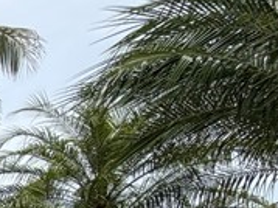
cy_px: 432
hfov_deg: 13.7
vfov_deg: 14.7
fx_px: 642
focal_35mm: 80
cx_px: -444
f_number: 2.2
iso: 20
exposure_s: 1/1017
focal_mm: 2.22
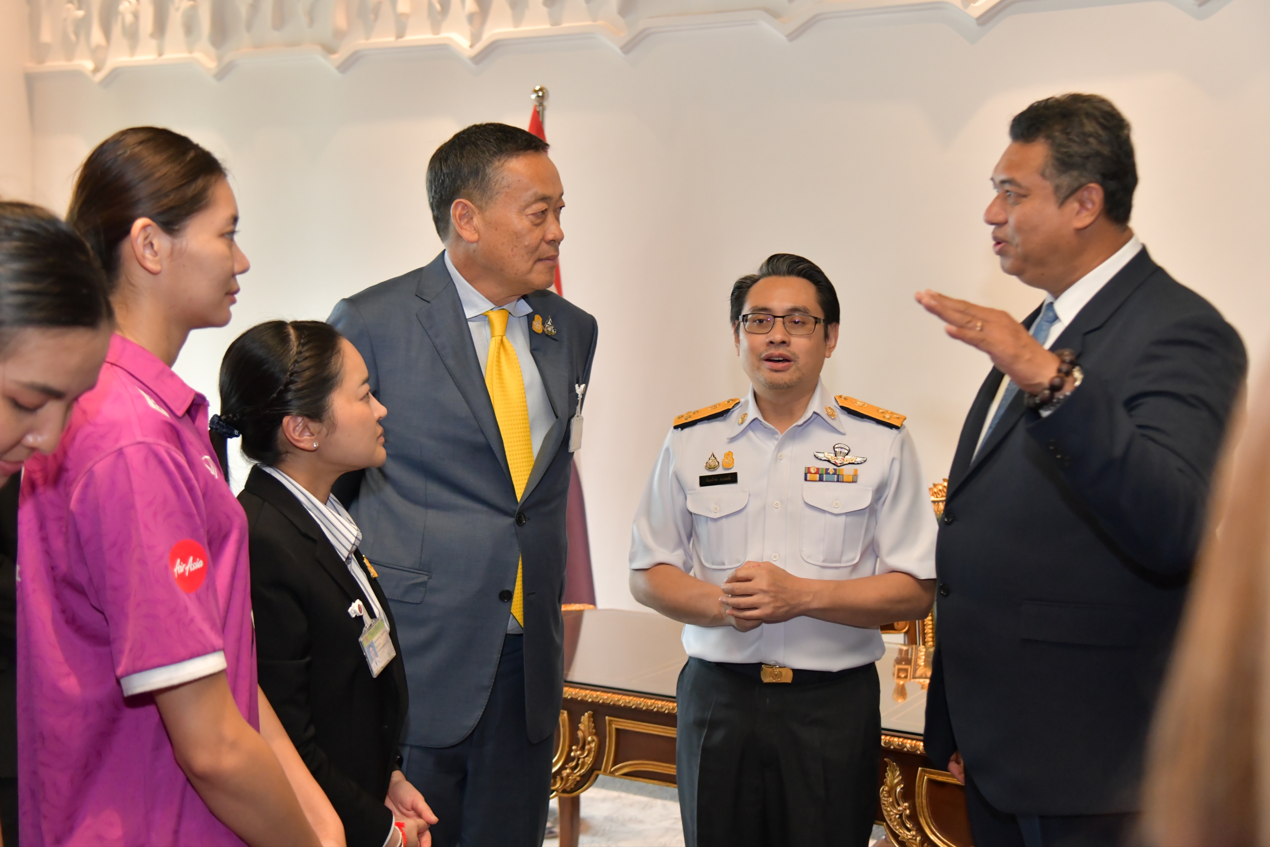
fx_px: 1552
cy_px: 424
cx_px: 635
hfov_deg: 44.5
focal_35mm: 44
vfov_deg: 30.5
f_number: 4
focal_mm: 44
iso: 2500
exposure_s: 1/200
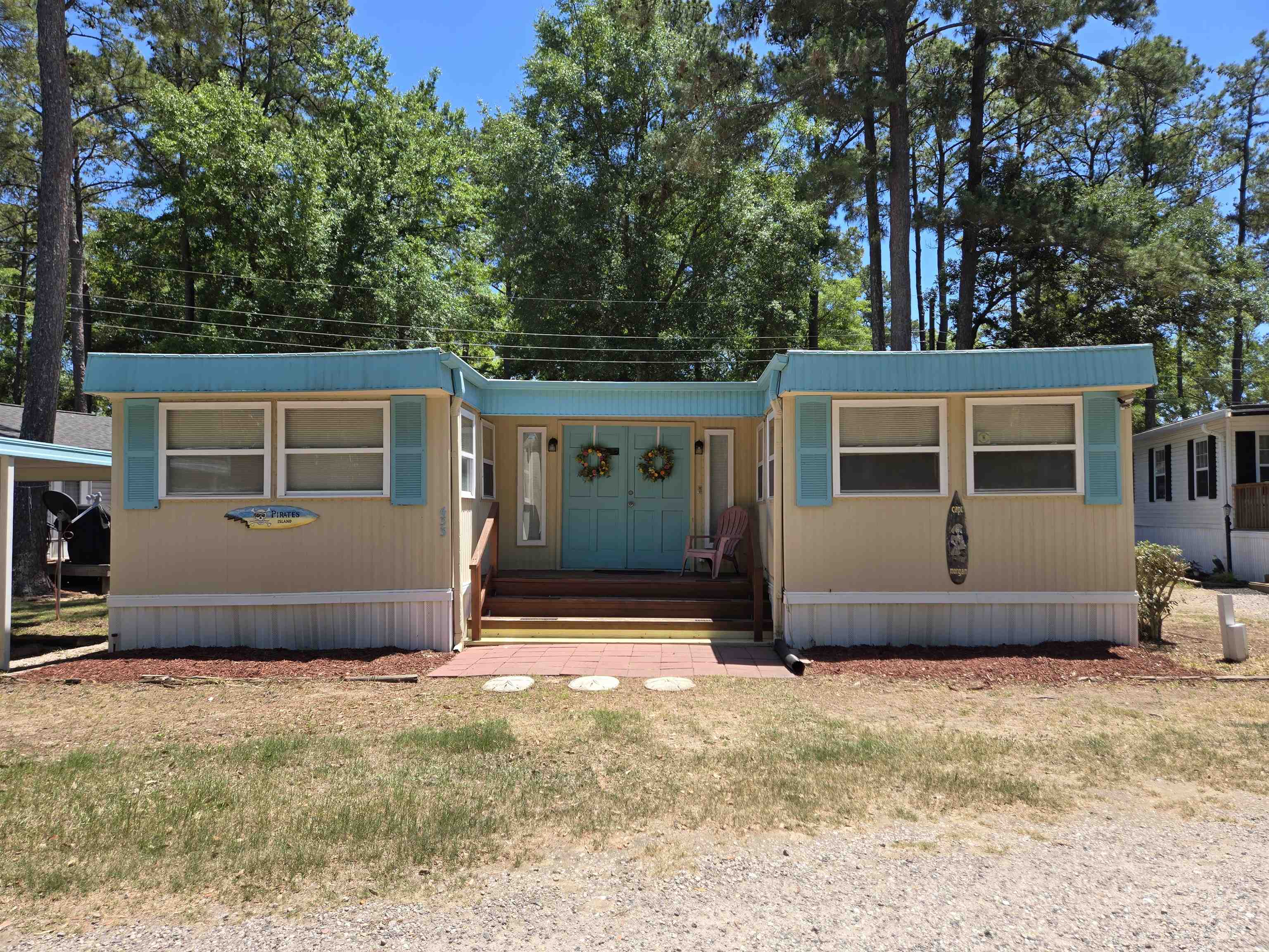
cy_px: 476
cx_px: 634
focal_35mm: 23
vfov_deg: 58.9
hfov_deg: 73.9
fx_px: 843
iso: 25
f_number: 1.8
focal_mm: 5.4
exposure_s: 1/968
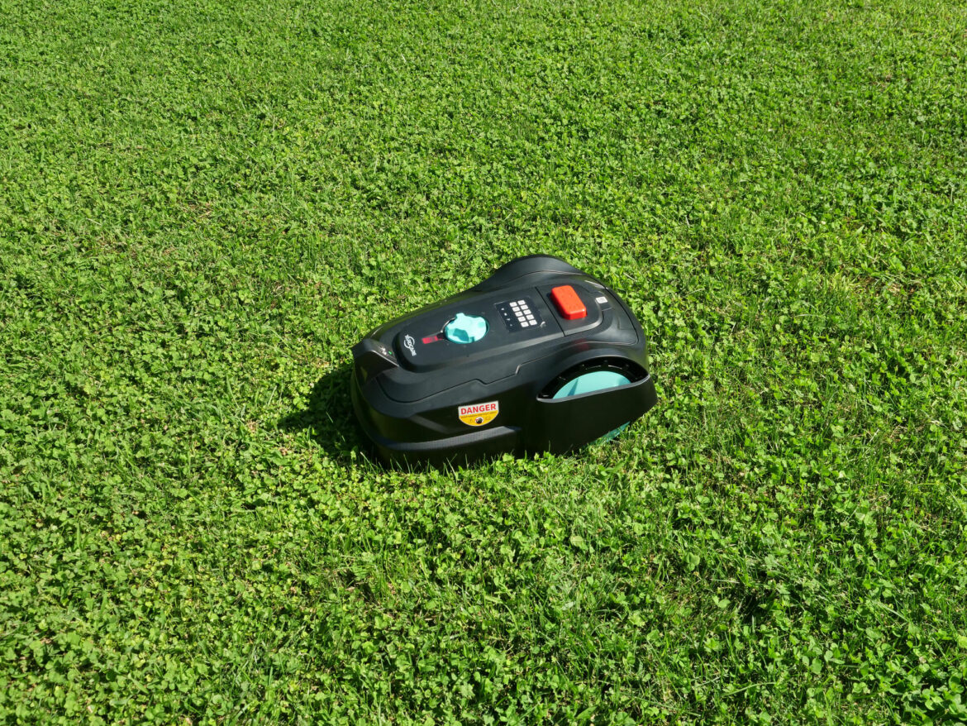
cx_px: 484
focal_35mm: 34
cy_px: 363
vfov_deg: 41.8
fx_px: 950
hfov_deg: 53.9
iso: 400
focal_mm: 17
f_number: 7.1
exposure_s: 1/800
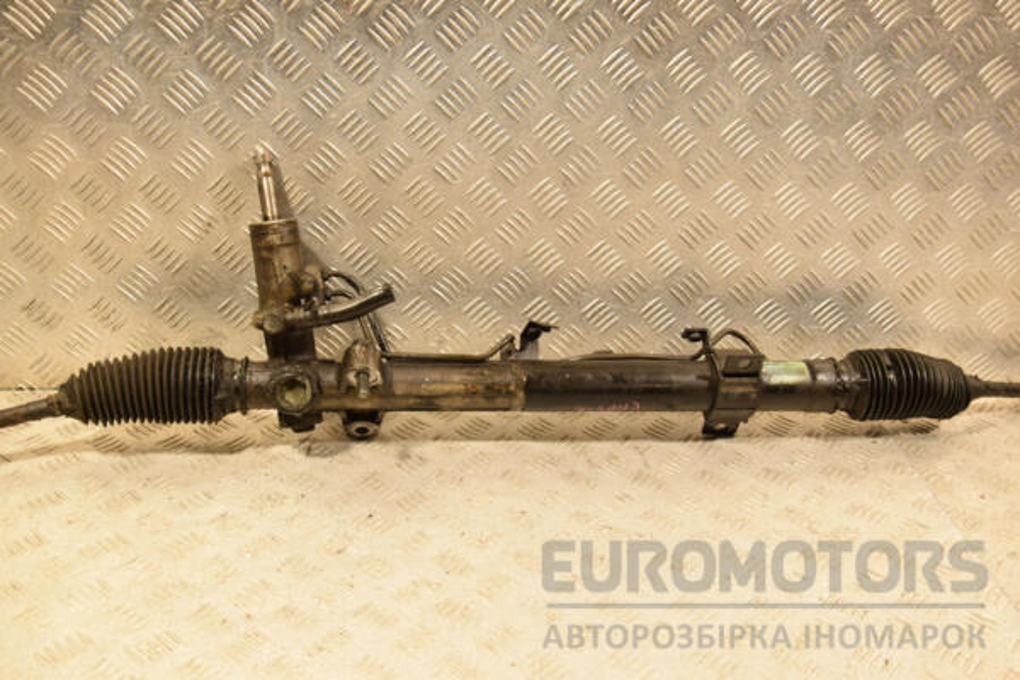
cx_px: 510
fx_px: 1105
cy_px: 340
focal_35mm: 39
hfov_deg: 49.6
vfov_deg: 34.2
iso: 800
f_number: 6.3
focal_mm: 26
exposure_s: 1/160
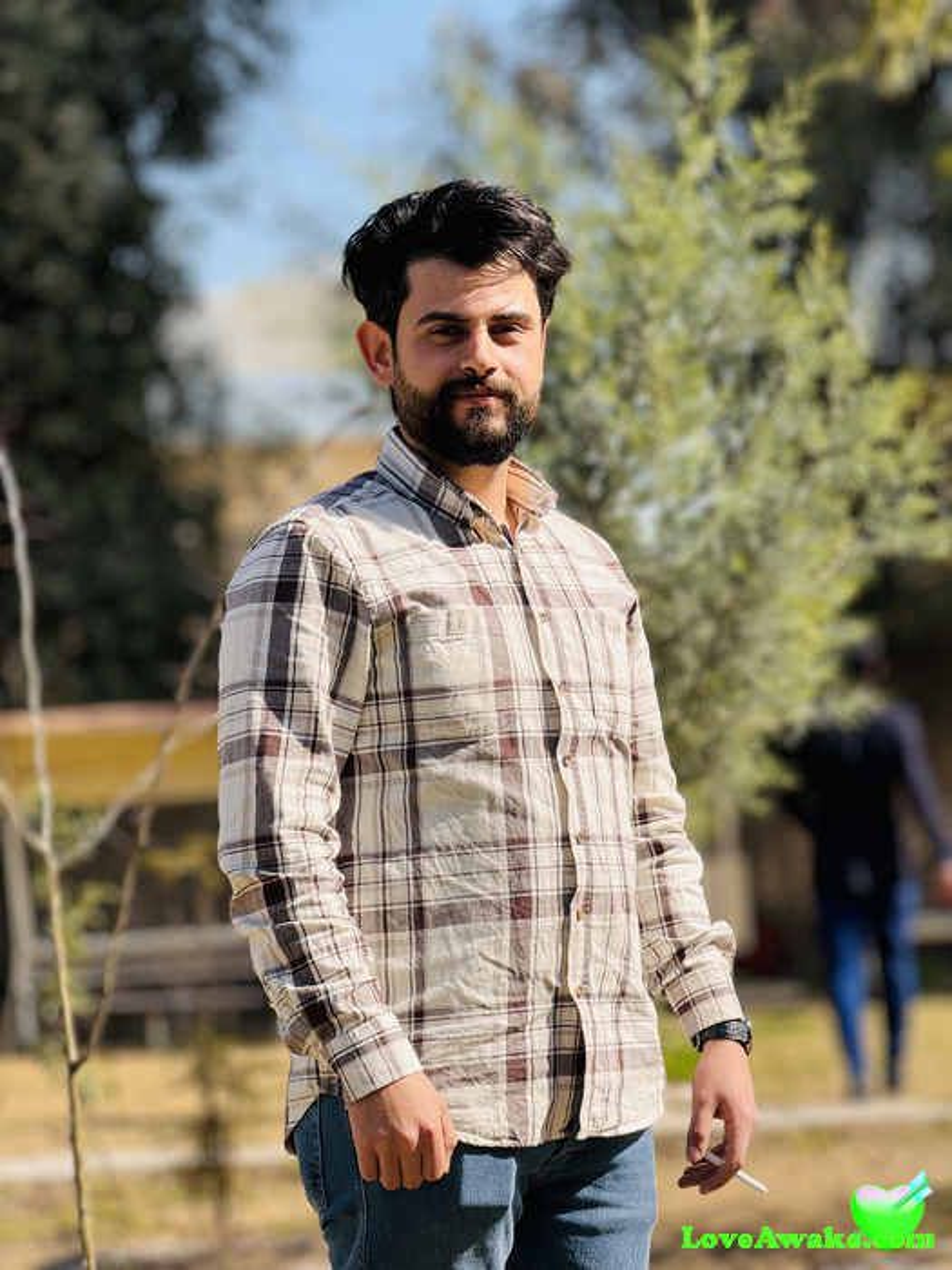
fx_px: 4400
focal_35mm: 120
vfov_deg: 16.4
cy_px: 635
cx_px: 476
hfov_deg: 12.3
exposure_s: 1/793
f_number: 2.8
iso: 50
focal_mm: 15.66
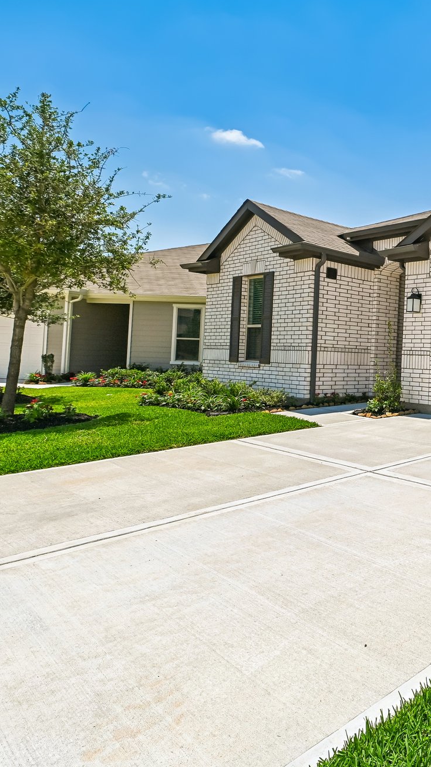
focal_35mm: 23
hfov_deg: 34.5
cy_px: 370
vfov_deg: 78.7
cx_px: 563
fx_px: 468
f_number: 8
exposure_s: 1/2500
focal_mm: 14
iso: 400
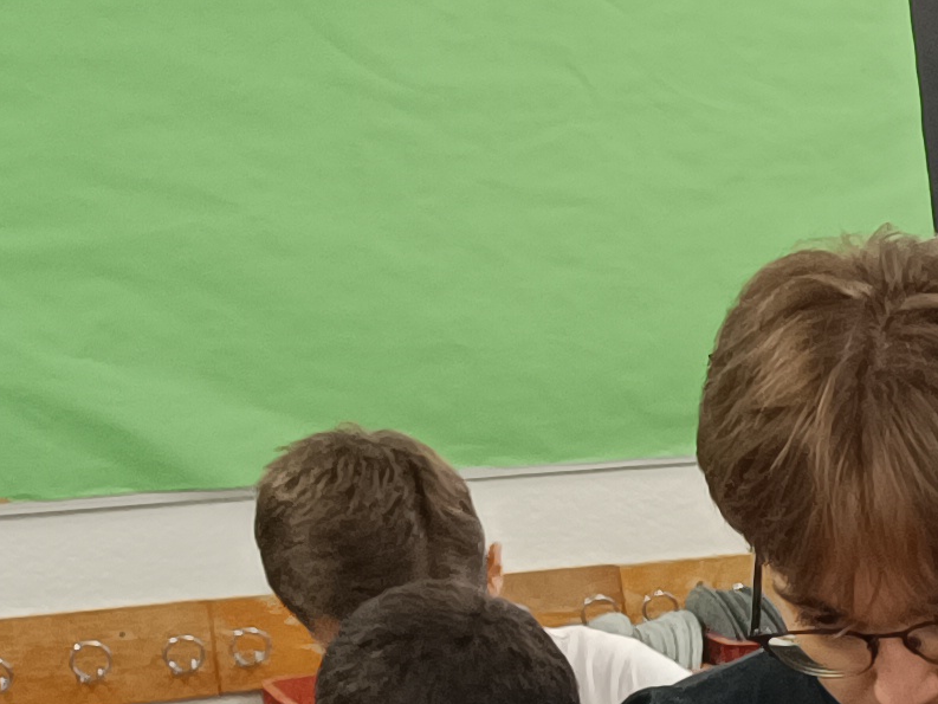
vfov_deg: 11.6
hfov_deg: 12.9
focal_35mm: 124
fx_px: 3361
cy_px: 954
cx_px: 2100
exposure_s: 1/101
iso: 418
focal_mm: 5.59
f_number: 1.88
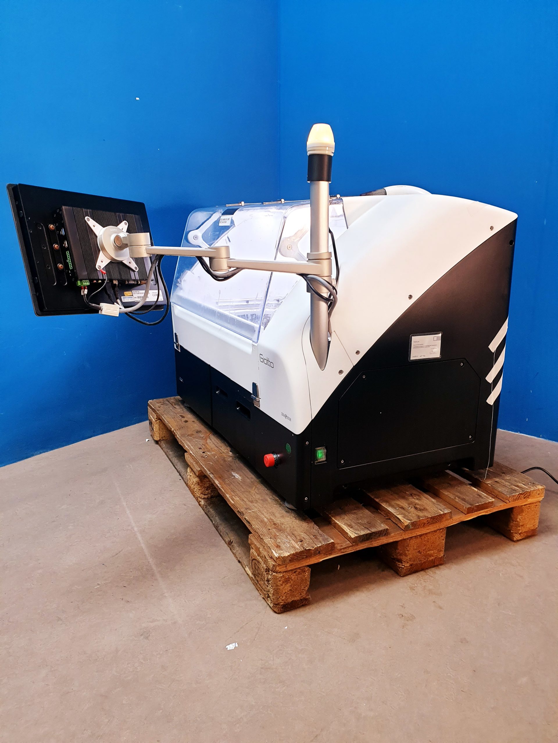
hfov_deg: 53.1
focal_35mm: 26
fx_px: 559
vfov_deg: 67.3
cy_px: 372
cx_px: 279
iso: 160
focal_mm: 4.3
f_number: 2.4
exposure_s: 1/50
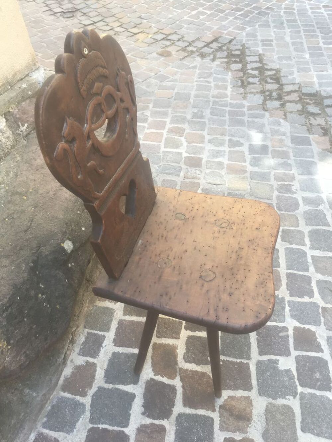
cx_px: 166
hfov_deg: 48.2
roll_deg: +4.3
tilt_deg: -42.9
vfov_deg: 61.7
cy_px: 221
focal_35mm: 29
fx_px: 371
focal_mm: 4.15
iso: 32
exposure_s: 1/100
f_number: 2.2
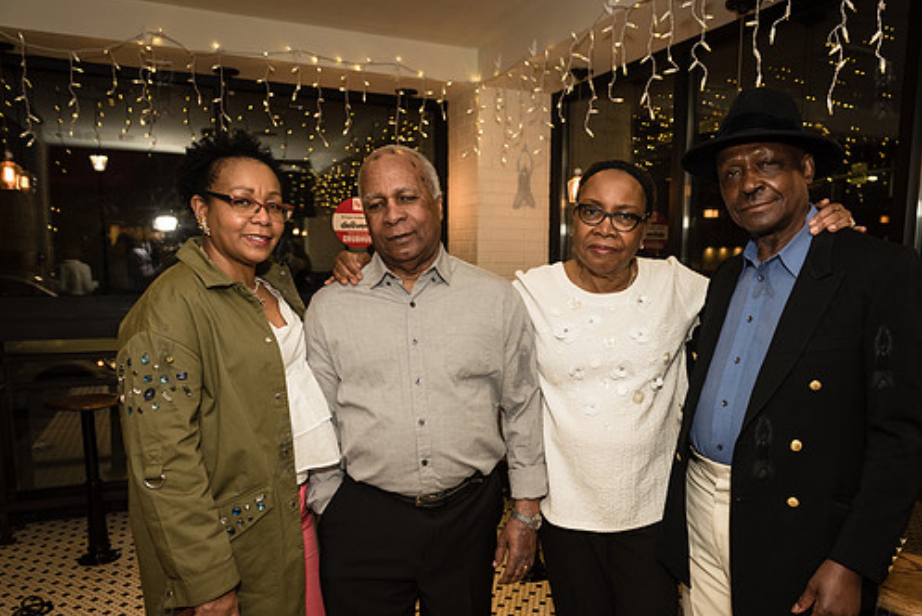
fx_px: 717
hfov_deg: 65.2
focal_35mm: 28
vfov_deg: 46.3
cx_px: 523
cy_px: 355
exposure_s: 1/320
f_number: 5
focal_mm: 24
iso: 1250
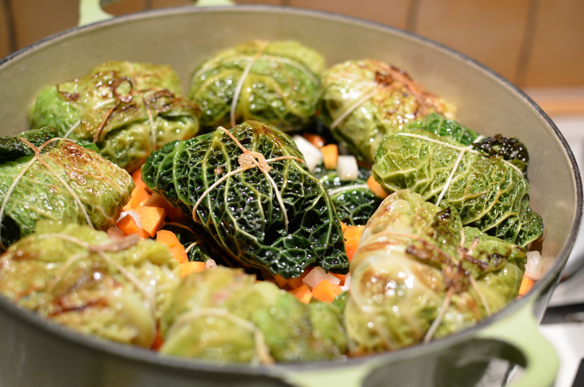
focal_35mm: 52
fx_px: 850
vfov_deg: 25.6
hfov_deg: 37.9
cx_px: 292
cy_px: 194
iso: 1000
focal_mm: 35
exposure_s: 1/125
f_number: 2.8
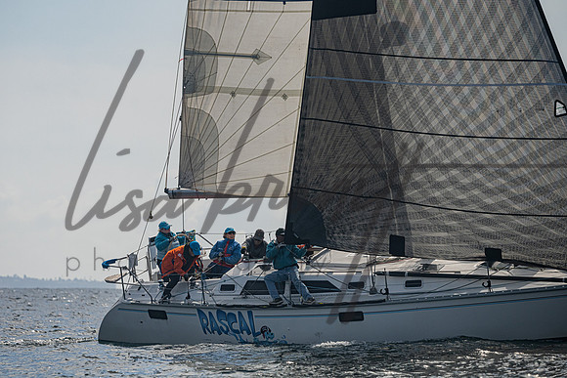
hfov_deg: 6.2
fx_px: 5242
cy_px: 149
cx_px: 213
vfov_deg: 4.1
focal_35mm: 333
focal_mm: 260
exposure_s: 1/5000
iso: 320
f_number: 6.3
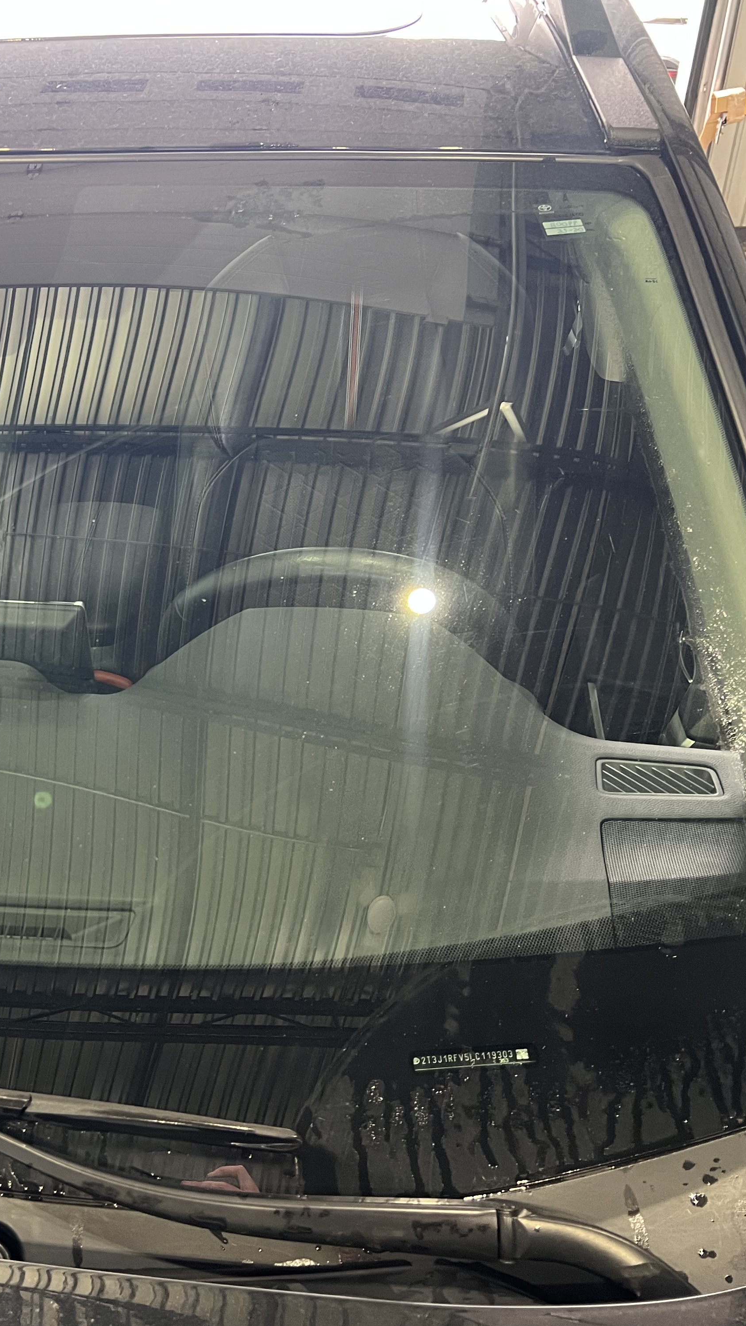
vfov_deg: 52.8
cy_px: 664
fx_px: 1336
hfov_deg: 29.1
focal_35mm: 38
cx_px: -6
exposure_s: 1/98
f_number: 1.5
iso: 125
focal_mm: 5.7
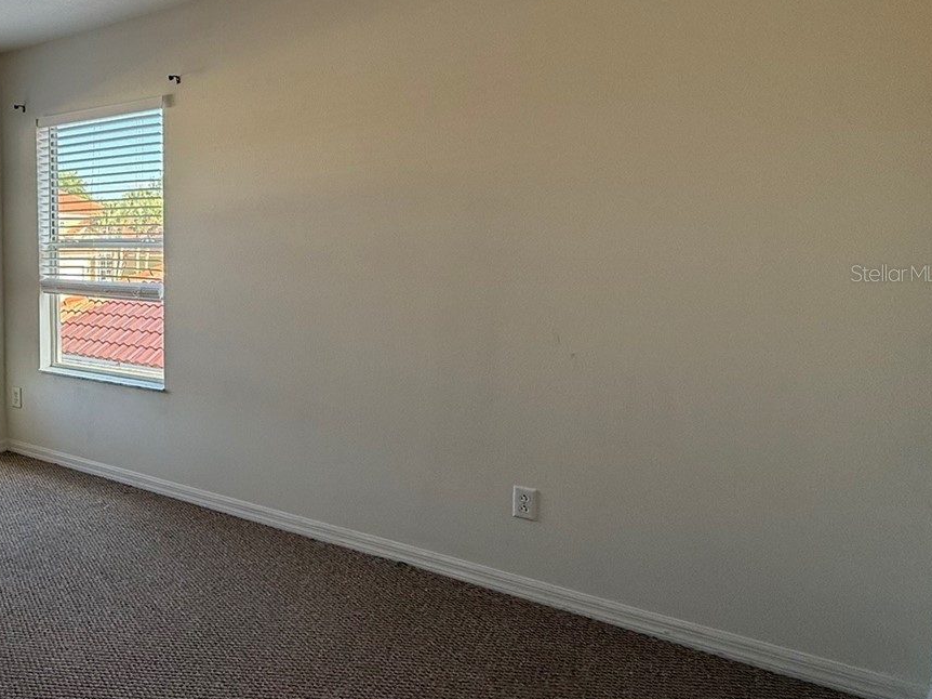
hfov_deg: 57.5
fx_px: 700
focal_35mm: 26
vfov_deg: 52.6
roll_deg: +0.3
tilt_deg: -2.5
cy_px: 273
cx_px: 88
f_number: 2.2
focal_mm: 2.22
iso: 64
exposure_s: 1/216
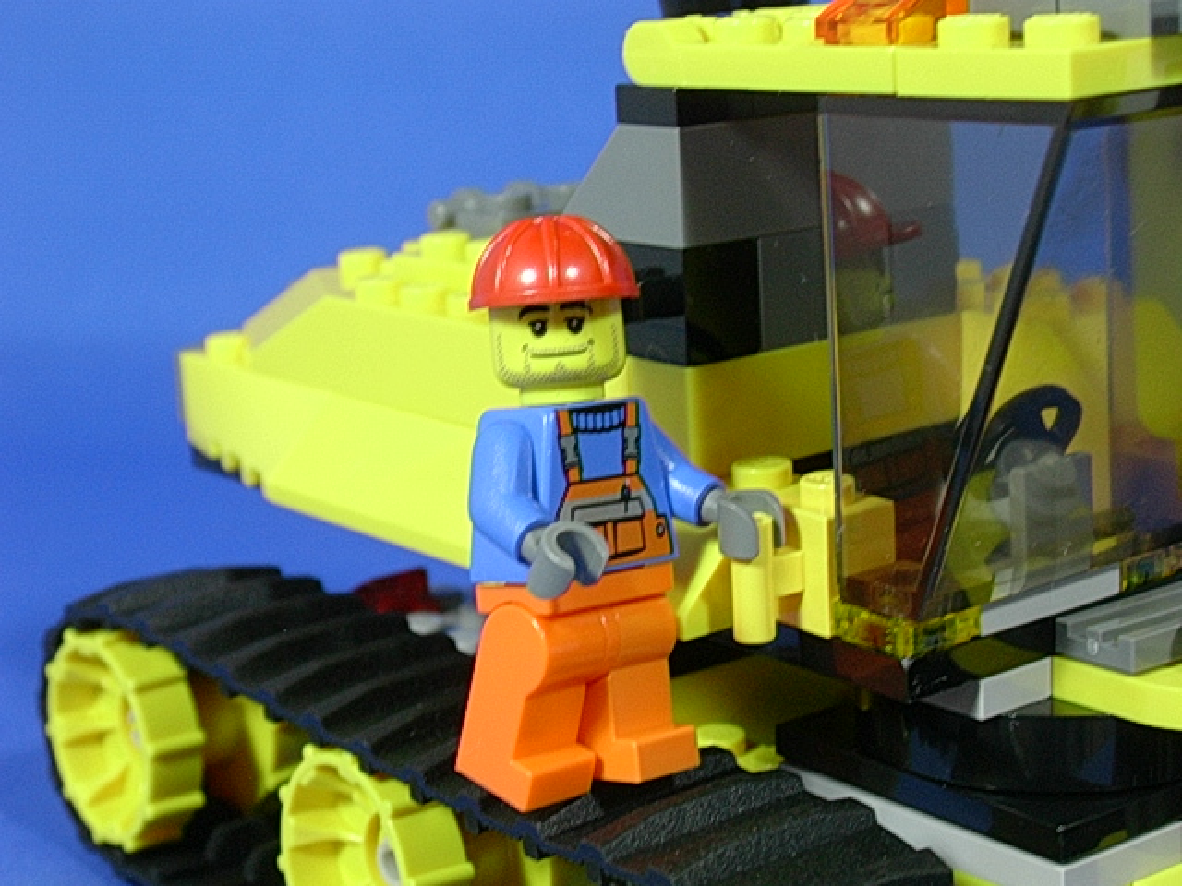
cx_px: 591
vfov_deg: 20.7
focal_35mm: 71
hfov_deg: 27.4
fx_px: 2424
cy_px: 443
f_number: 3.7
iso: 70
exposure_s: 1/8
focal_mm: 10.8
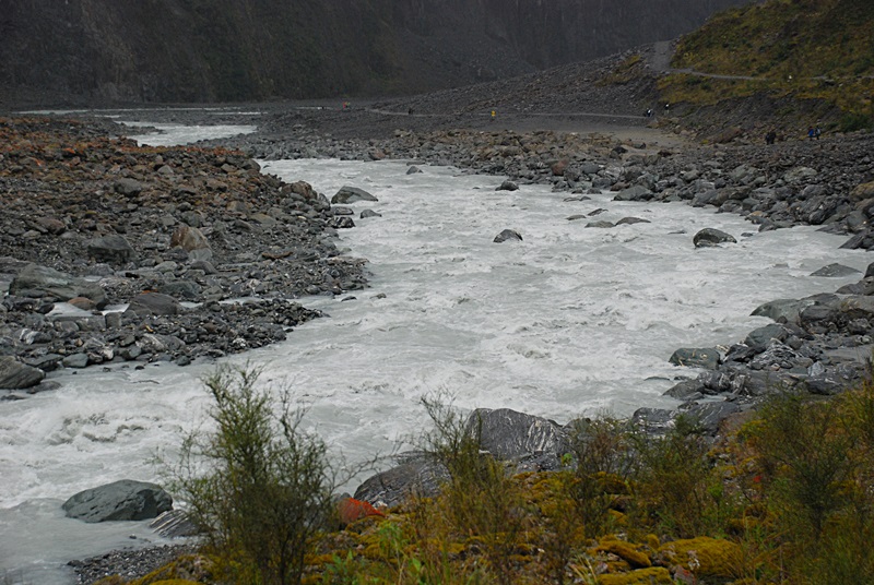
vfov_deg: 19.0
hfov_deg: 28.0
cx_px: 437
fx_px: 1751
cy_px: 292
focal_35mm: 72
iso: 400
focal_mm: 48
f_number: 5.6
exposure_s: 1/1600
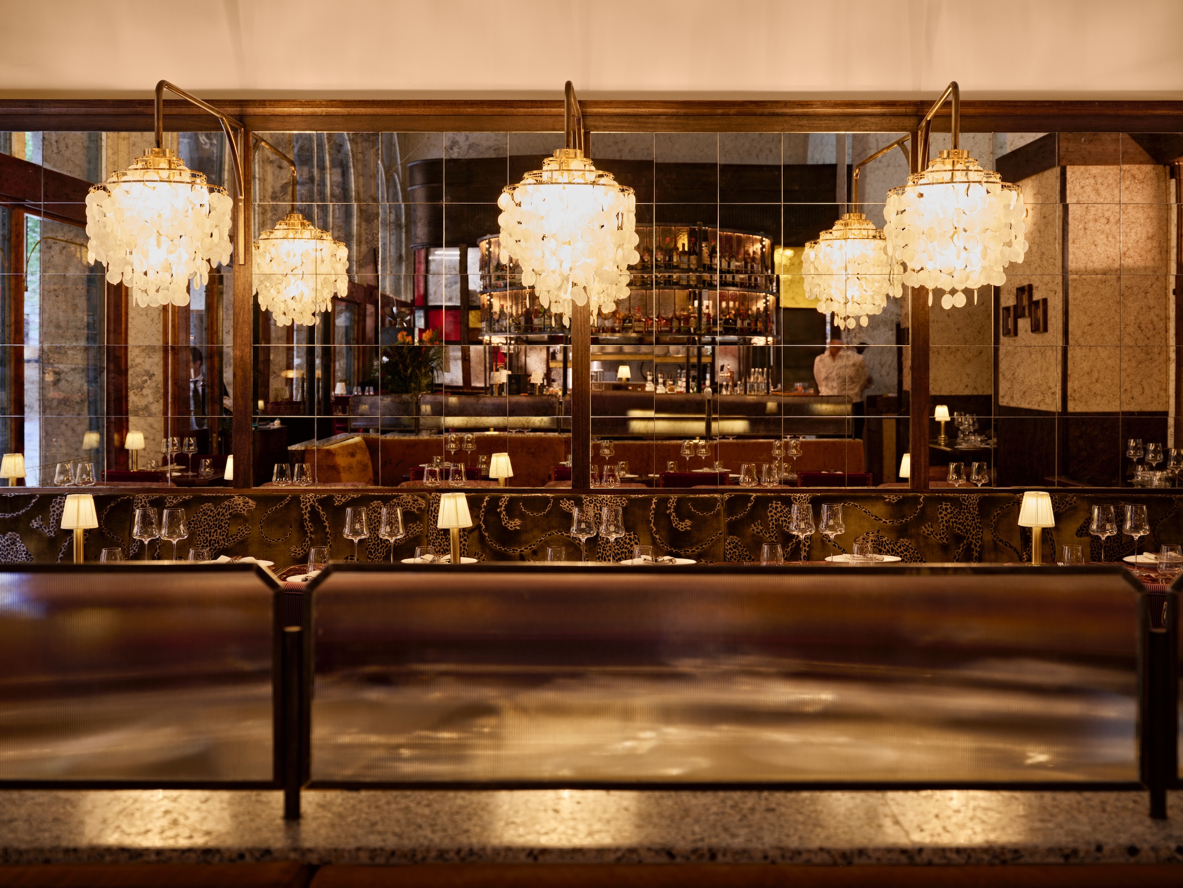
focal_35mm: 40
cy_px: 444
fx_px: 1367
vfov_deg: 36.0
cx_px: 592
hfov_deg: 46.8
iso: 100
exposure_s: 1/4
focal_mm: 50.8
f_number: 5.6
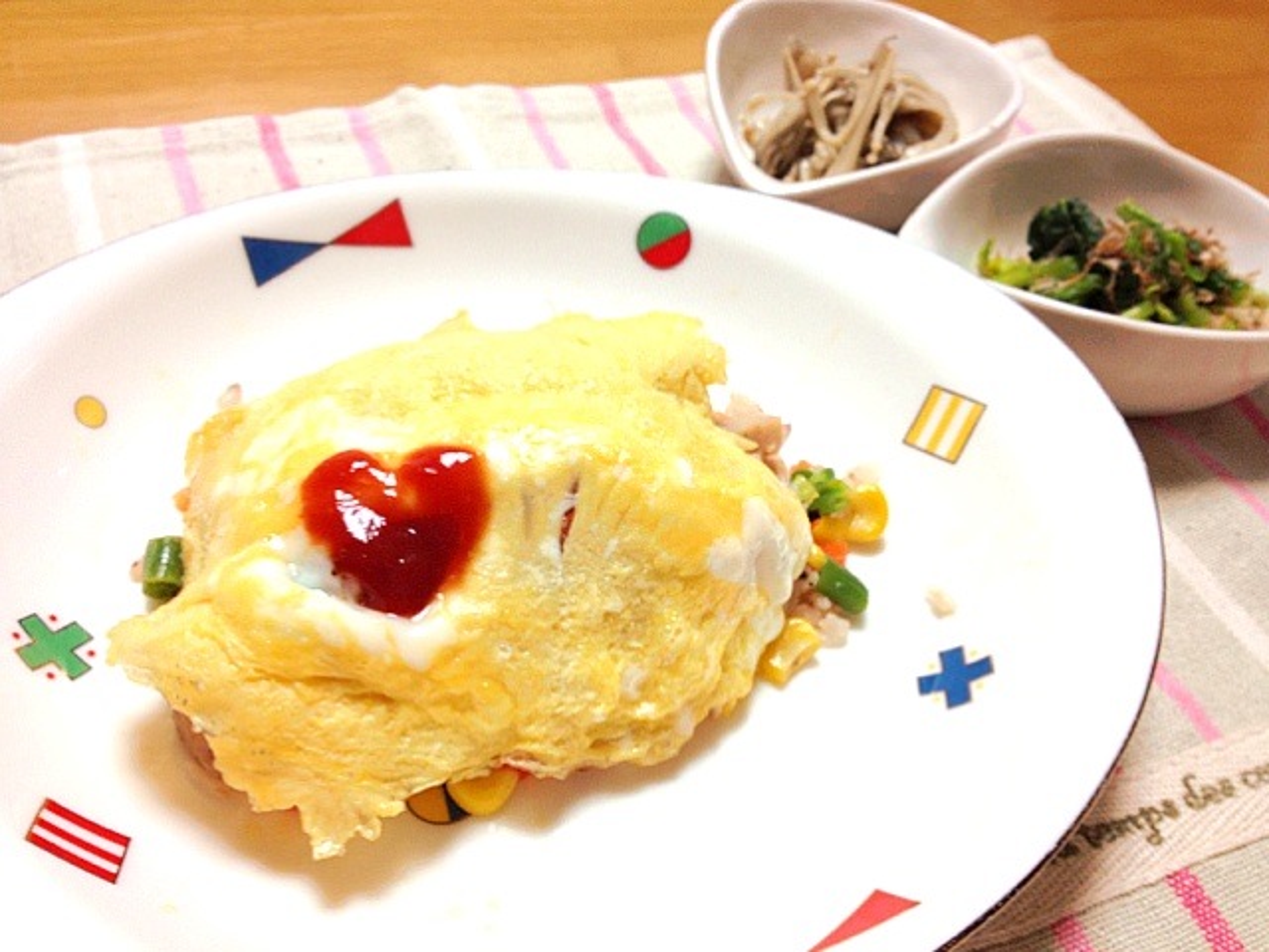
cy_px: 476
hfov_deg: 52.6
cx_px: 634
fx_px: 1283
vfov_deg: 40.7
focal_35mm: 35
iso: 50
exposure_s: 1/20
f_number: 2.4
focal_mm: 4.28
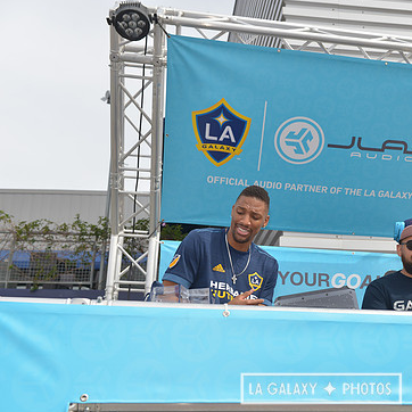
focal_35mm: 49
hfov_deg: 33.8
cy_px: 218
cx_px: 321
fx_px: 660
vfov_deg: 34.7
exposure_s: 1/1000
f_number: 5
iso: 200
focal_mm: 36
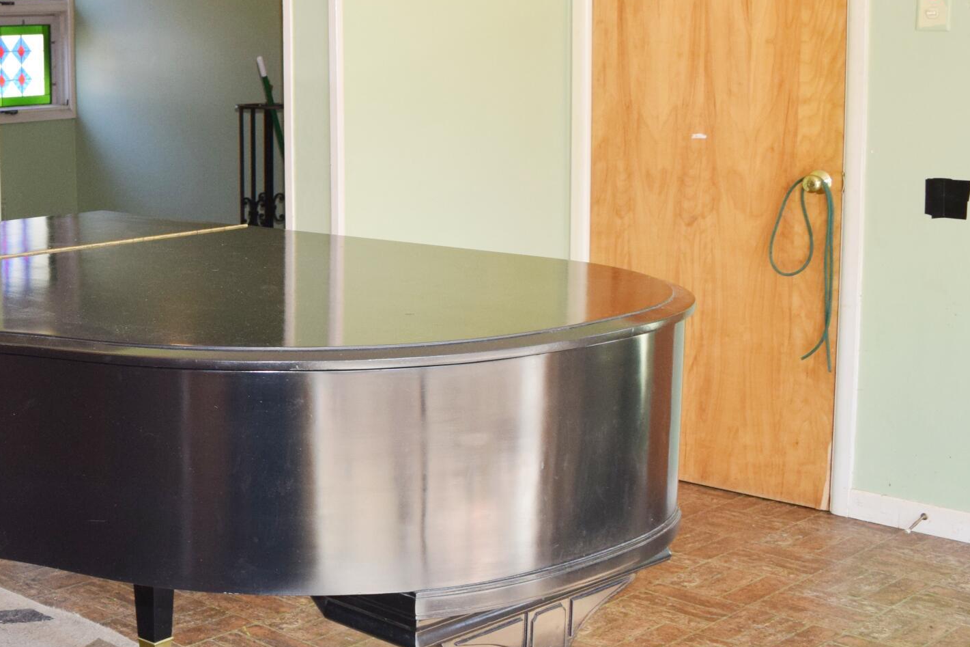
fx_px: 1536
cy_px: 219
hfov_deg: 31.7
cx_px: -51
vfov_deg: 23.7
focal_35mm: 57
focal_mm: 18
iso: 800
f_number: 5
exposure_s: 1/100
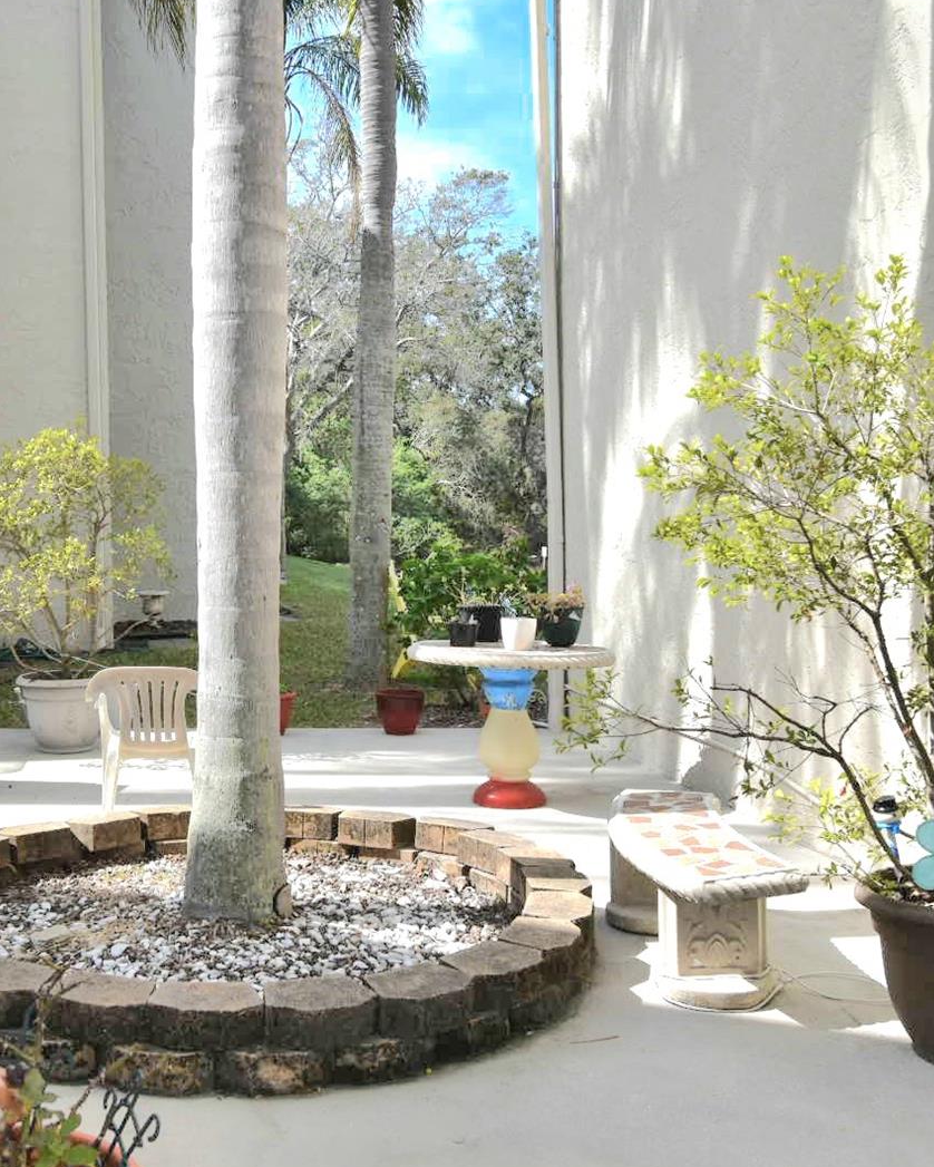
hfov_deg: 34.3
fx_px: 1485
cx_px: 249
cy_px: 582
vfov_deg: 42.9
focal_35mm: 43
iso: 200
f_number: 9
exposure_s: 1/323
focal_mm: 20
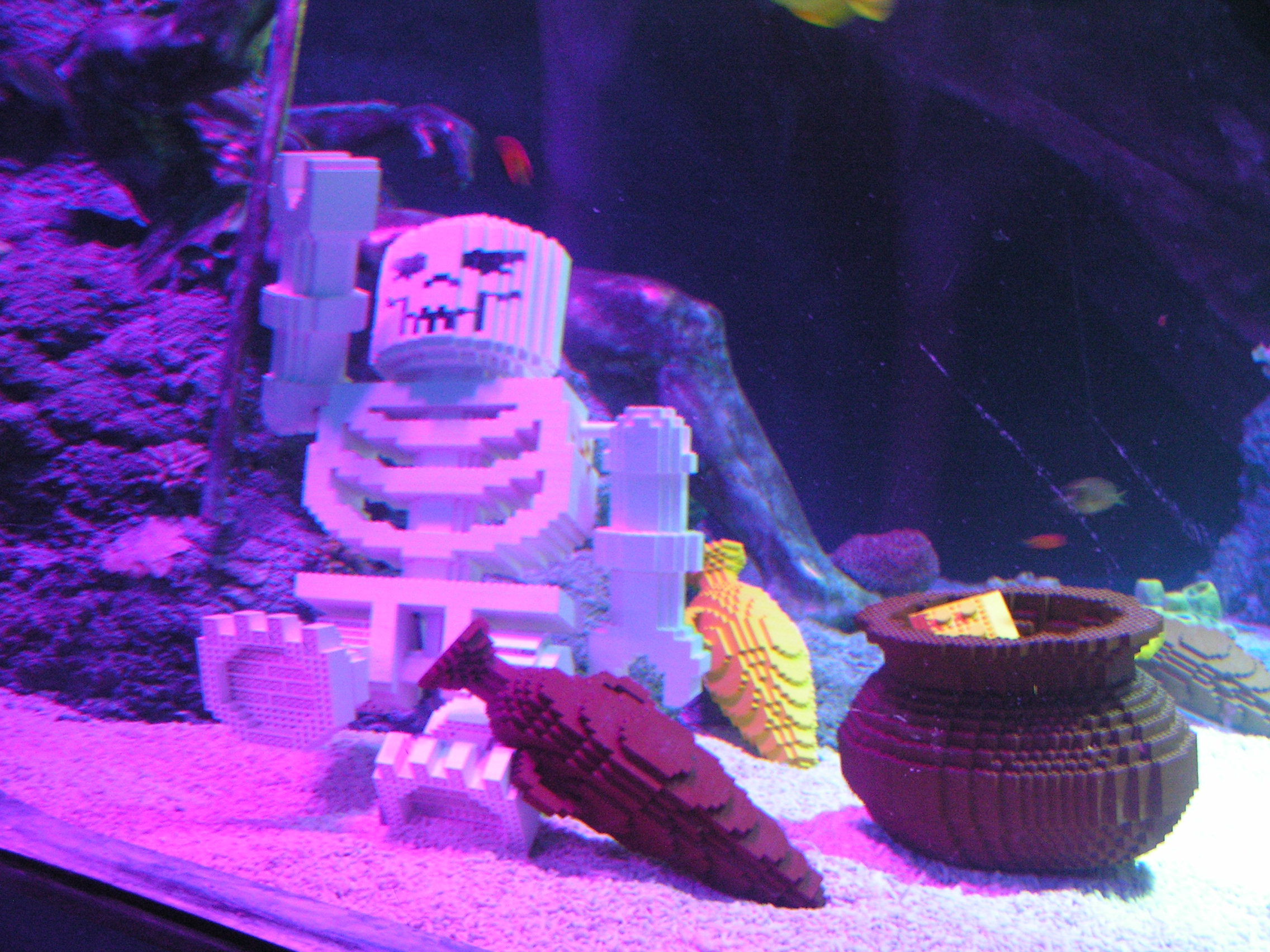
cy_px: 476
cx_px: 635
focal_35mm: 38
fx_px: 1394
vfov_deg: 37.7
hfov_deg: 49.0
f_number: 2.8
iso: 200
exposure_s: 1/4
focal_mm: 6.3
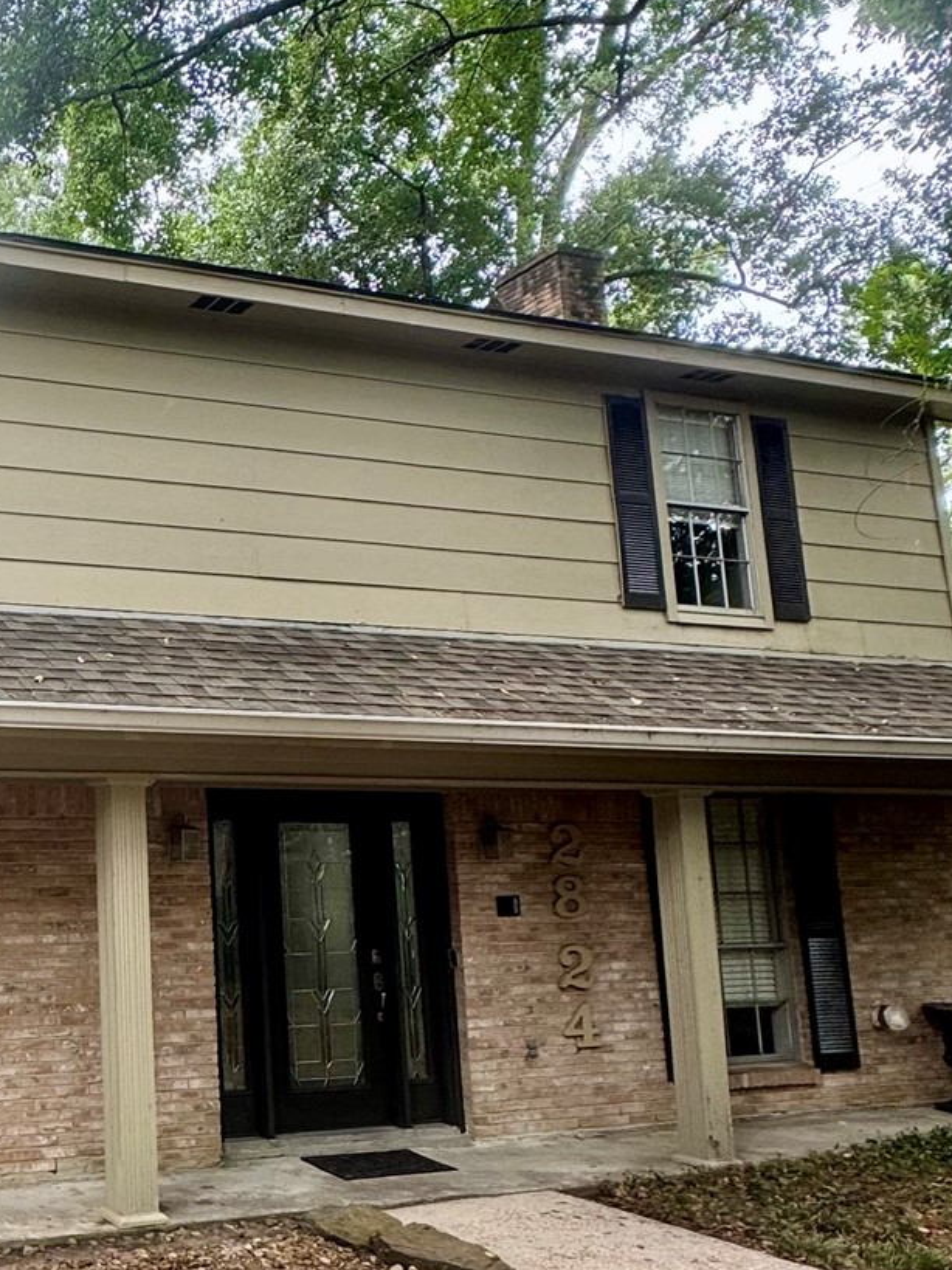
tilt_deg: +7.4
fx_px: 1284
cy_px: 664
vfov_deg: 52.6
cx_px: -85
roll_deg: +0.5
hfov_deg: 35.1
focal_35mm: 35
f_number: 2.2
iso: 64
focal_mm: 2.22
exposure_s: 1/99
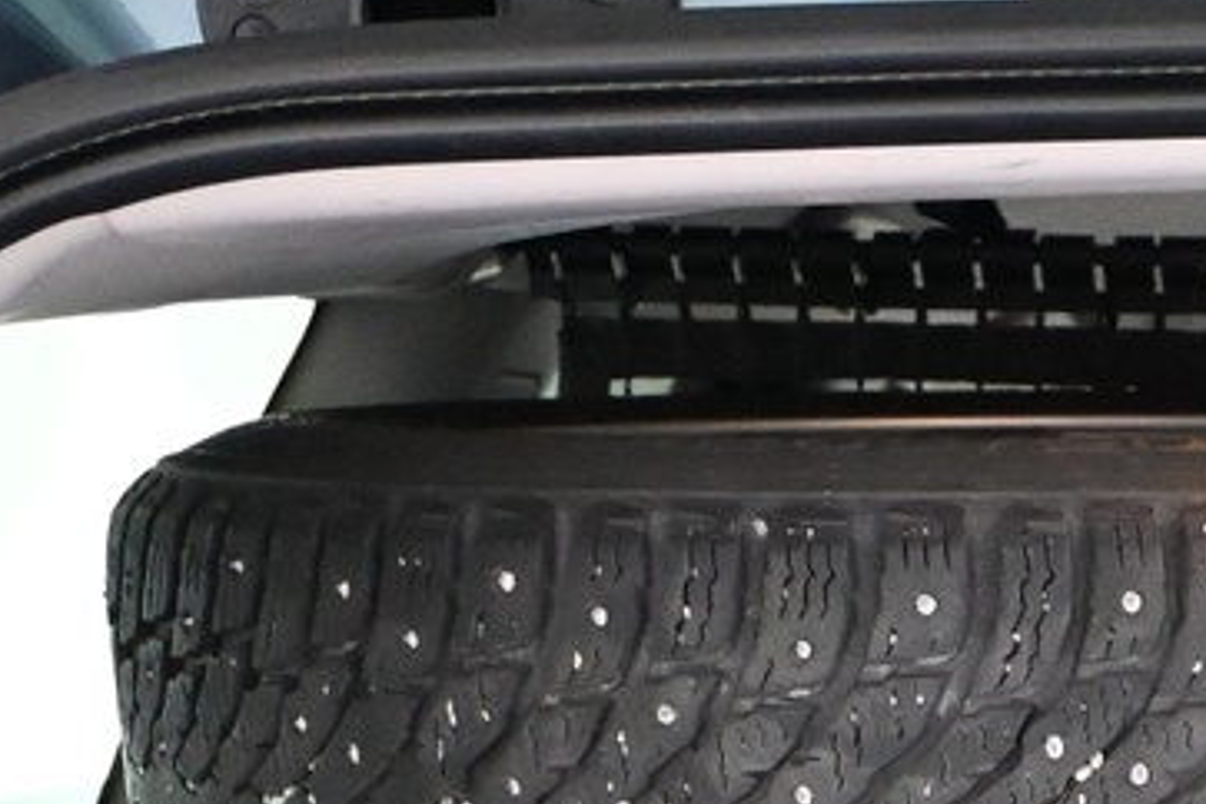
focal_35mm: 127
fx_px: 4262
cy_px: 1771
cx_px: 1758
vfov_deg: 9.8
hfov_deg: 15.0
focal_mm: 19
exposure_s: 1/60
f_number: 3.8
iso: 5600
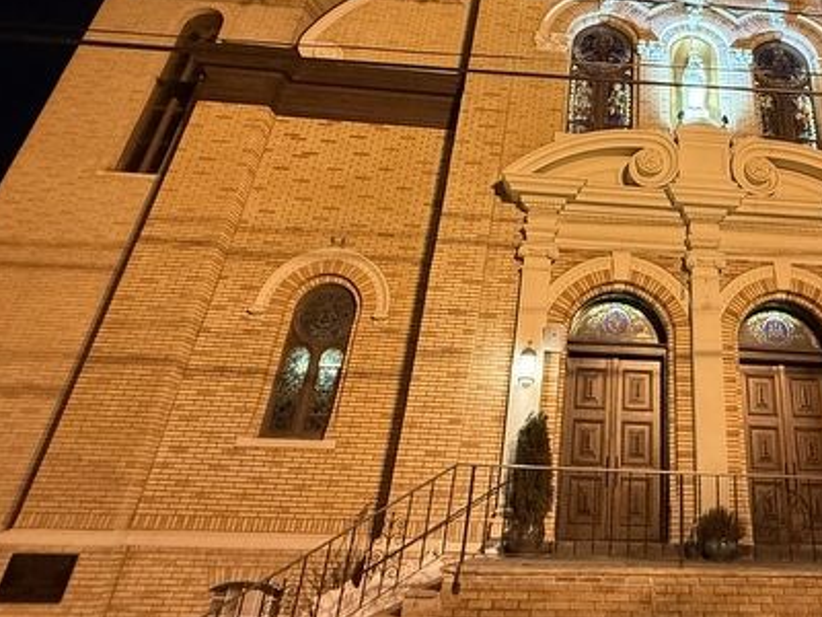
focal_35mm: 28
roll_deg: -1.7
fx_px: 665
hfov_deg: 59.3
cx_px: 637
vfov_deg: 48.0
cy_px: 158
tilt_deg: +31.7
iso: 500
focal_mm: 2.22
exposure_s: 1/60
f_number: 2.2
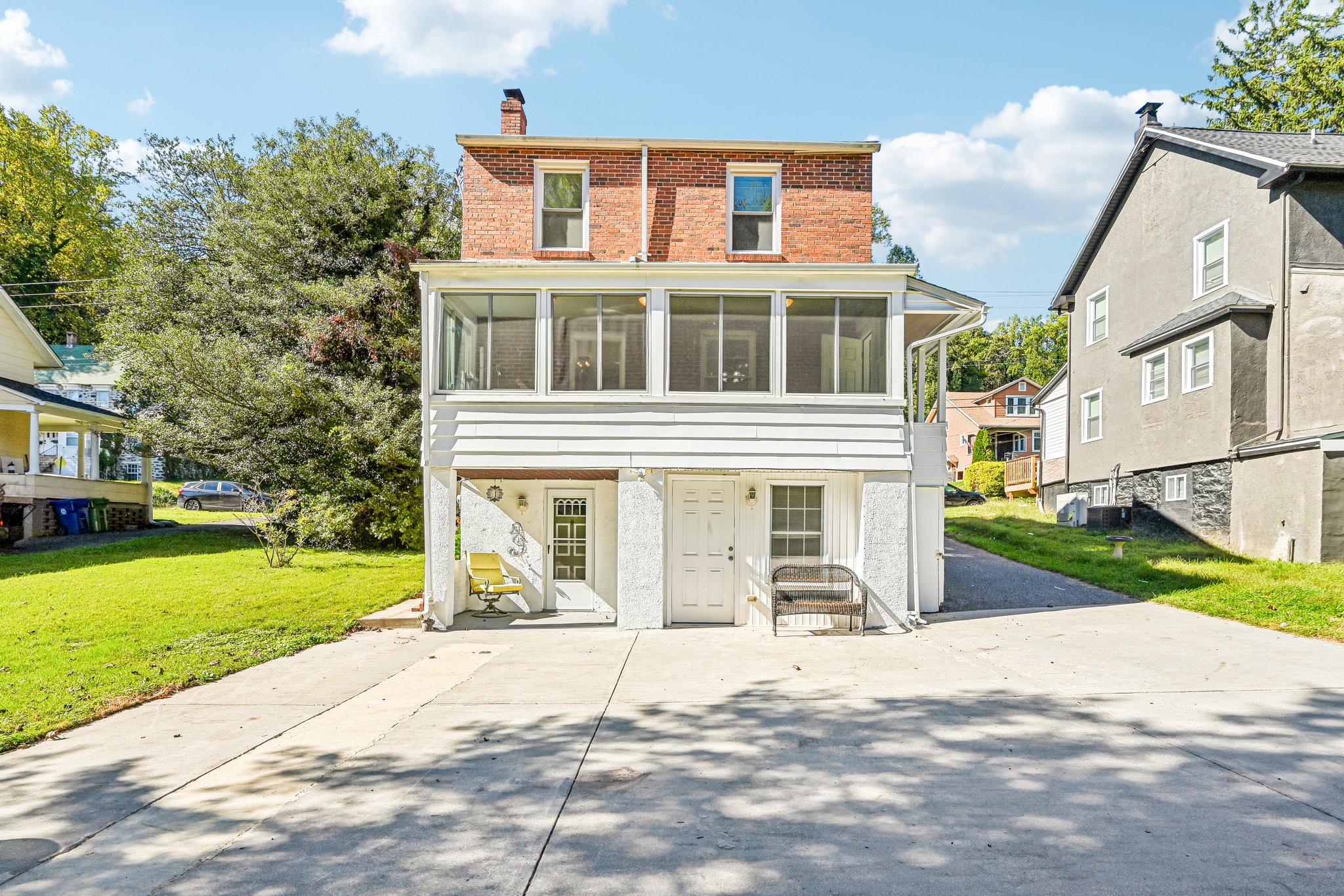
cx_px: 672
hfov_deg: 95.0
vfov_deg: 72.0
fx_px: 616
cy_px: 448
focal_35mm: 16
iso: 100
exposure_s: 1/400
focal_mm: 16.5
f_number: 8
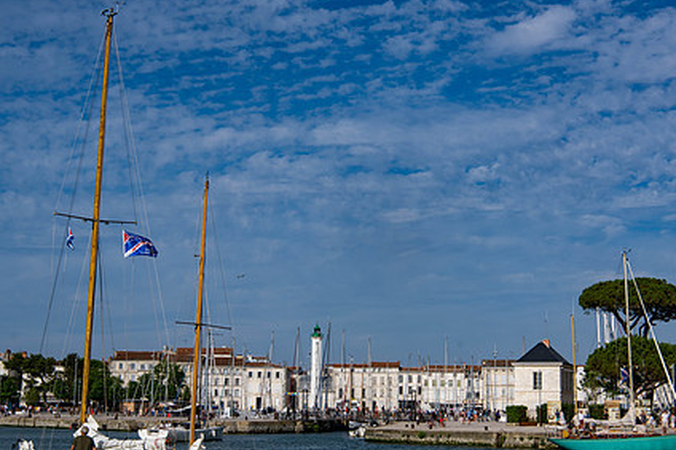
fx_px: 1182
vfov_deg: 21.5
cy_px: 248
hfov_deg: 31.8
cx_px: 399
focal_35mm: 63
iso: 64
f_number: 11
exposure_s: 1/500
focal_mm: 46
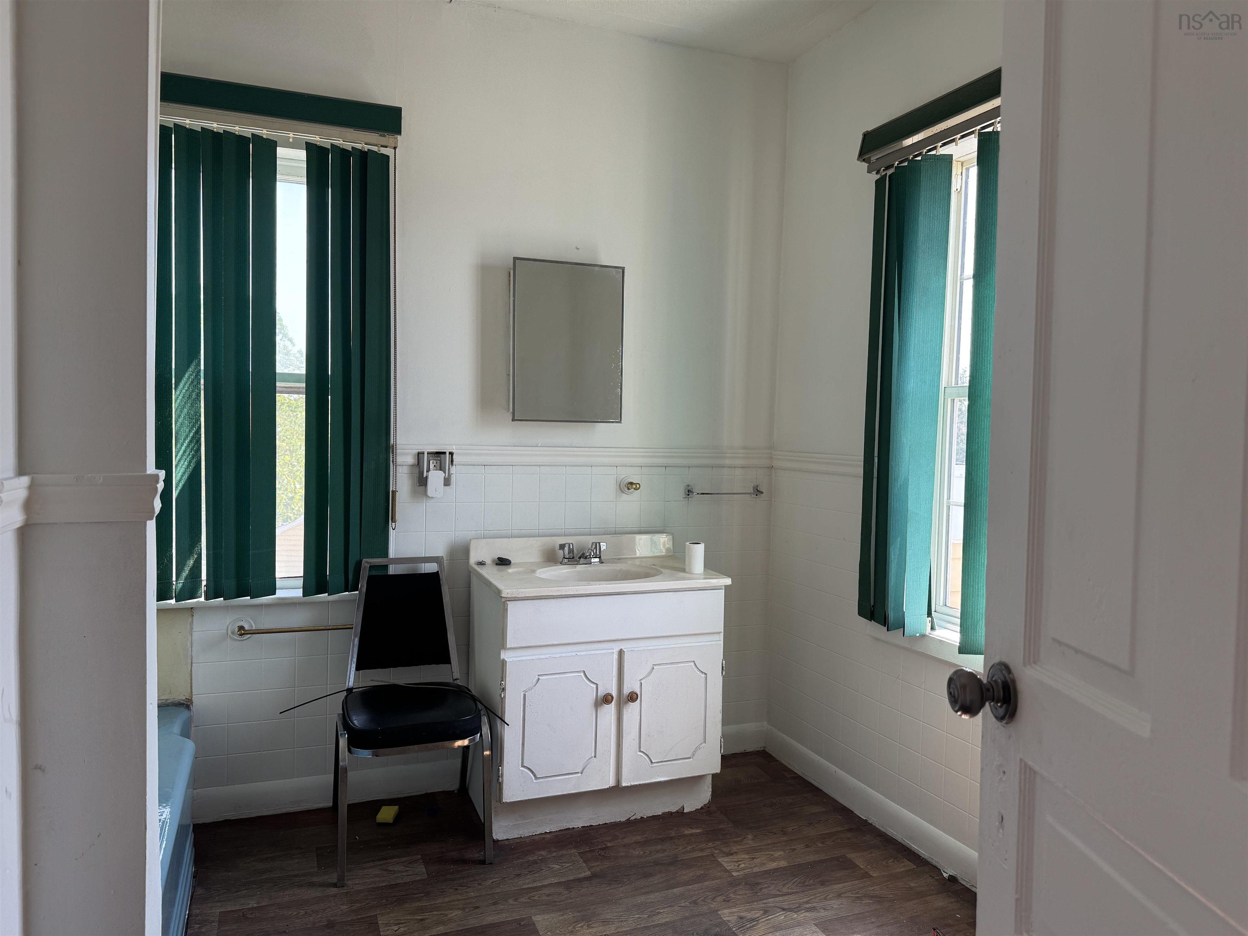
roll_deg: -1.8
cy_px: 468
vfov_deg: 56.8
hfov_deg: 71.6
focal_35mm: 24
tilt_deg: -3.6
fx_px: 865
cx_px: 624
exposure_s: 1/181
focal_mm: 6.76
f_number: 1.78
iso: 80
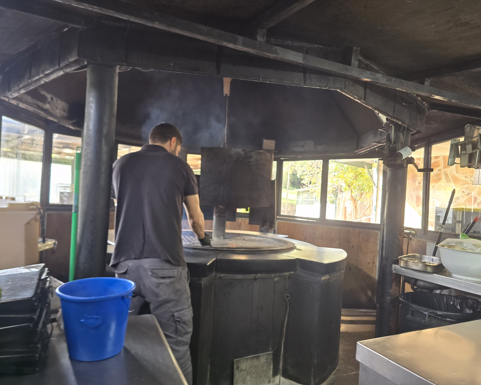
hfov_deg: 70.3
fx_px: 342
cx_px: 248
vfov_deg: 58.8
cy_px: 193
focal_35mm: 24
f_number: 1.7
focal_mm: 6.3
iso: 250
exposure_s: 1/100
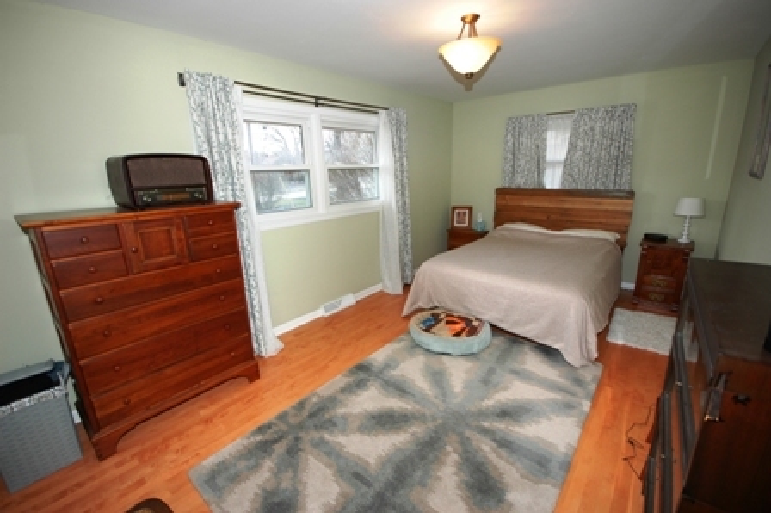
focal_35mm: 15
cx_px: 386
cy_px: 256
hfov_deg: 100.4
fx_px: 321
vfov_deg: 77.2
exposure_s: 1/60
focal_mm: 10
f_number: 4
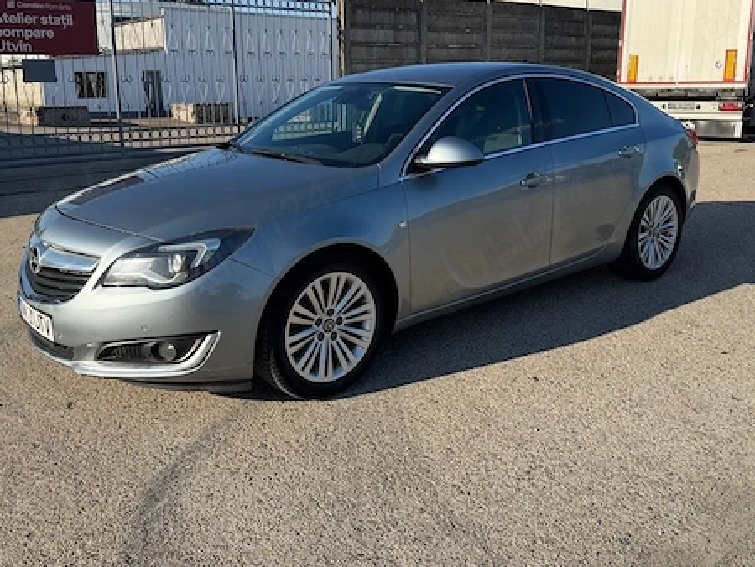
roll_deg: +1.3
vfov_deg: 44.0
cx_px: 347
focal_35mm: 32
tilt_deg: -12.5
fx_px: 698
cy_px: 231
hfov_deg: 56.7
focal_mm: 6.76
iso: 100
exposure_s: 1/4673
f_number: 1.78
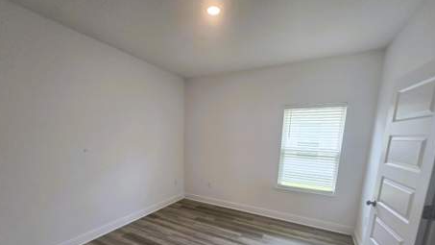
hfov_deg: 102.9
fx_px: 173
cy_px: 167
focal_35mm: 15
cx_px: 208
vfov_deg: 68.2
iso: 64
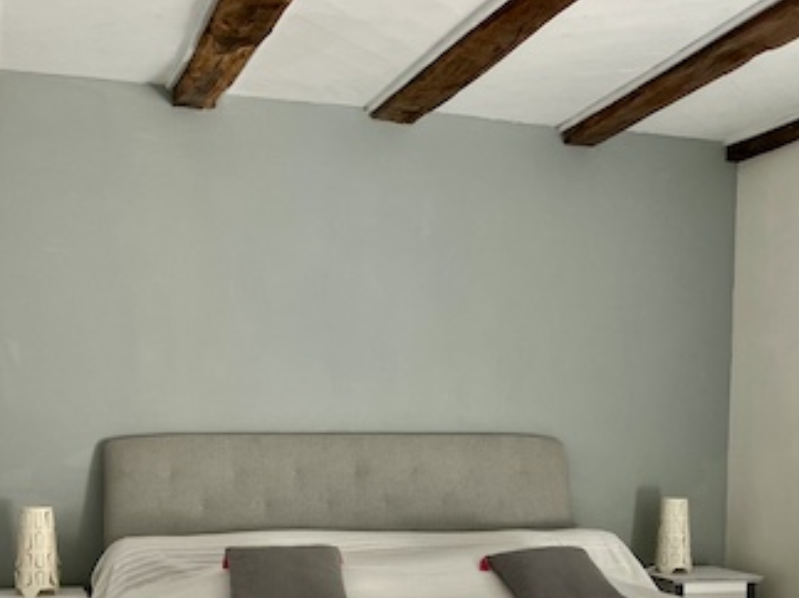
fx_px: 1200
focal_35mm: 52
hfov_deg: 36.8
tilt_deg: -4.0
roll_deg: +0.2
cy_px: 514
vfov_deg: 27.2
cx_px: 418
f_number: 1.8
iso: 40
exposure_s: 1/121
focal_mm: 3.99
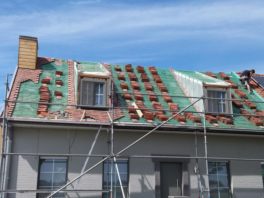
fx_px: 206
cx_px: 132
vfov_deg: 51.4
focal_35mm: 27
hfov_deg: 65.3
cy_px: 99
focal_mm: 2.91
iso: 40
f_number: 1.9
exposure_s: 1/1776
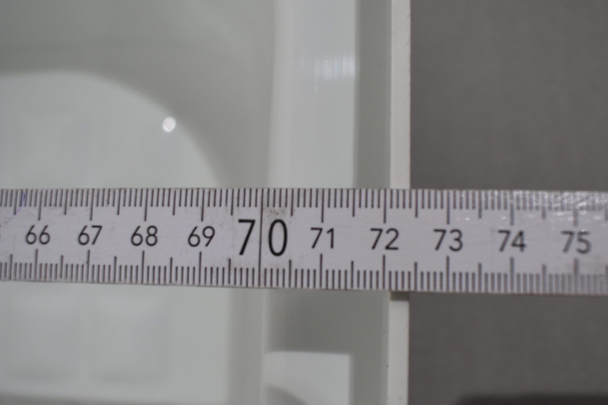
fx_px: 608
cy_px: 246
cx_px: 338
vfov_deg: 36.7
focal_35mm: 36
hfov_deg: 53.0
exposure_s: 1/250
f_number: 4.5
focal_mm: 18
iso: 400
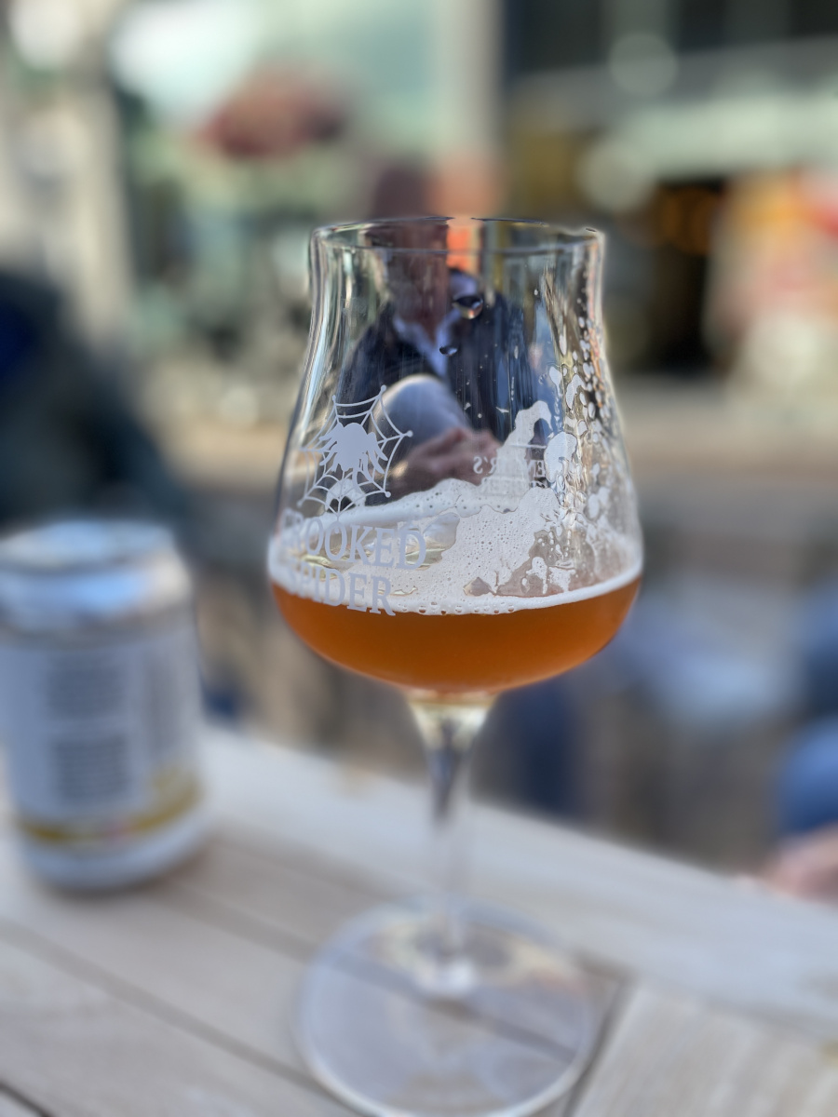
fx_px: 839
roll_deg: +1.7
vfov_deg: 67.3
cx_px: 419
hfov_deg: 53.1
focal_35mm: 26
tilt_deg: -14.3
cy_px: 558
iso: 50
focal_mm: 4.2
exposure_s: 1/673
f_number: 1.6
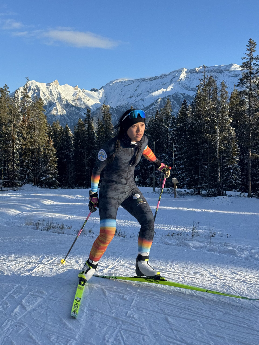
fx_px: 479
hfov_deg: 30.3
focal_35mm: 48
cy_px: 172
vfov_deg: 39.7
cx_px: 130
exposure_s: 1/2179
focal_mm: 6.76
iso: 64
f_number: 1.78
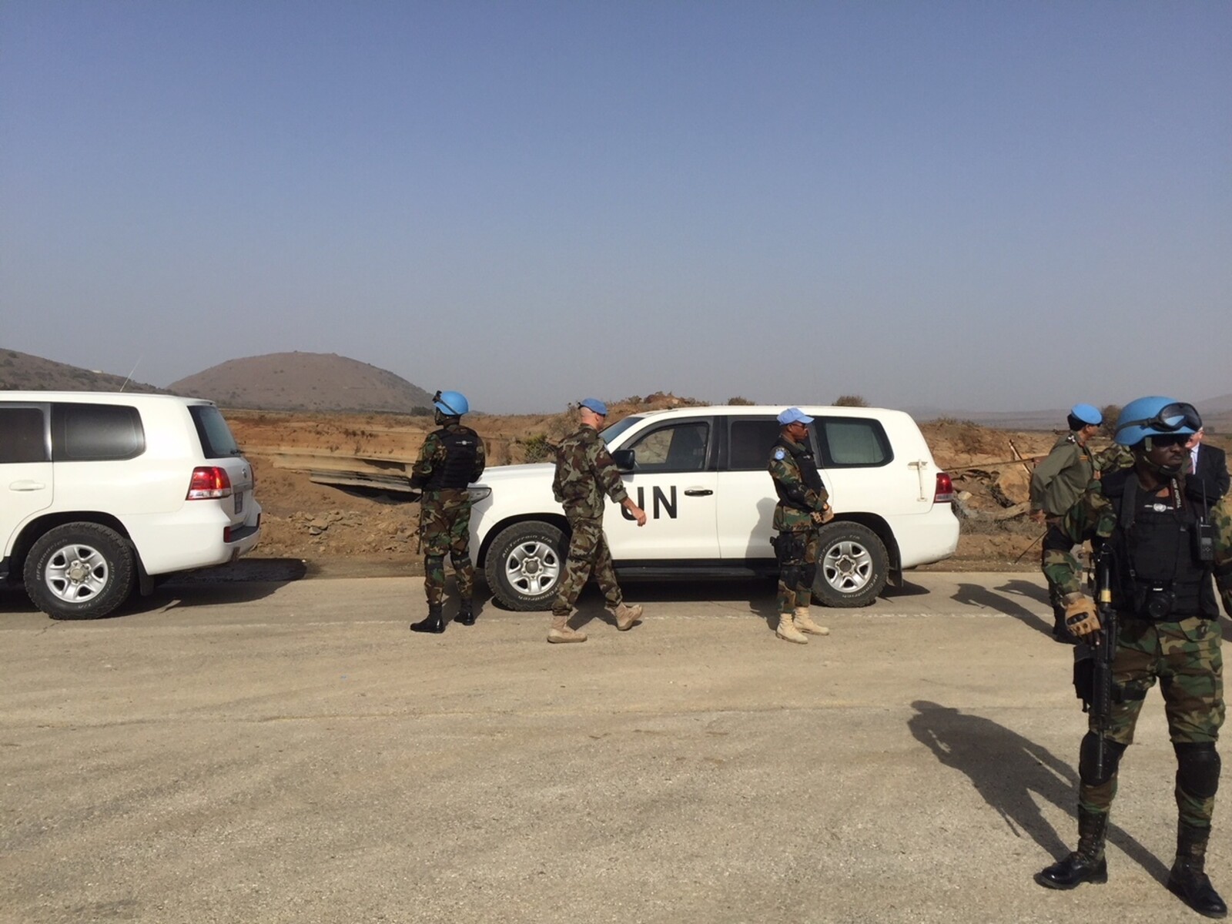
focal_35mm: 29
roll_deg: -1.7
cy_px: 462
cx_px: 616
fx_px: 1032
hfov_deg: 61.7
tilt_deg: -0.6
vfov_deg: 48.2
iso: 32
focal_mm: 4.15
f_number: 2.2
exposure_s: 1/3968
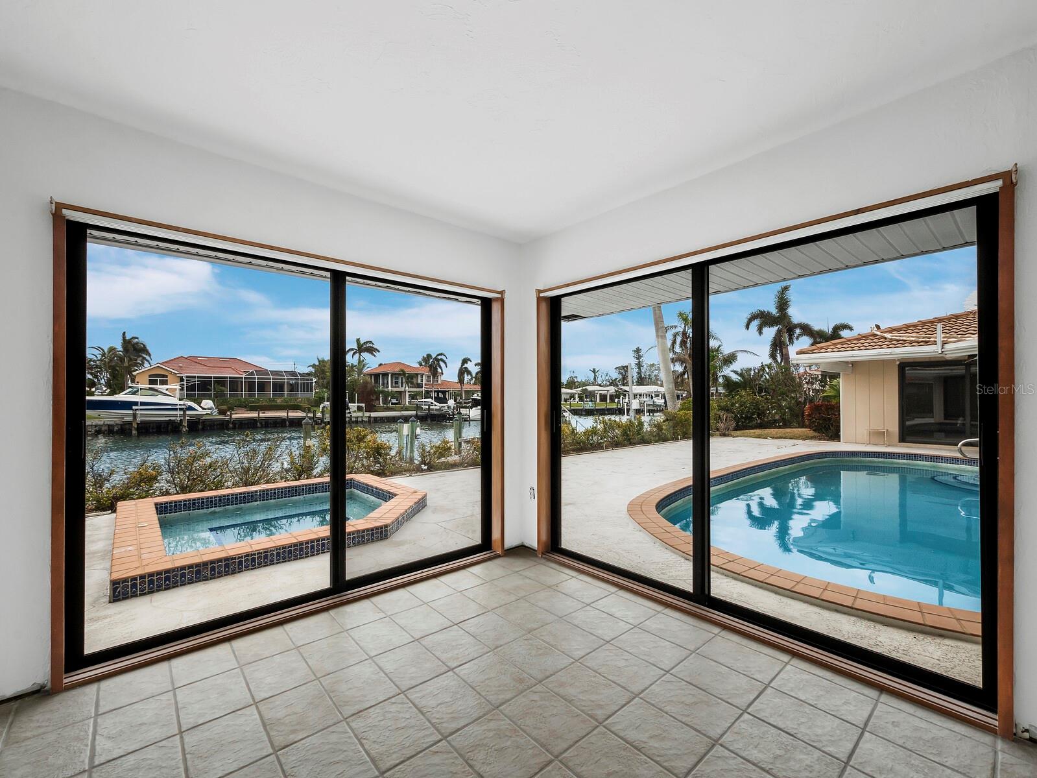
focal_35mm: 14
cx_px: 518
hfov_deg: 102.1
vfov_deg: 85.7
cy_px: 389
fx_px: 419
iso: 400
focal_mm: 7
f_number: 11
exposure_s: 1/50
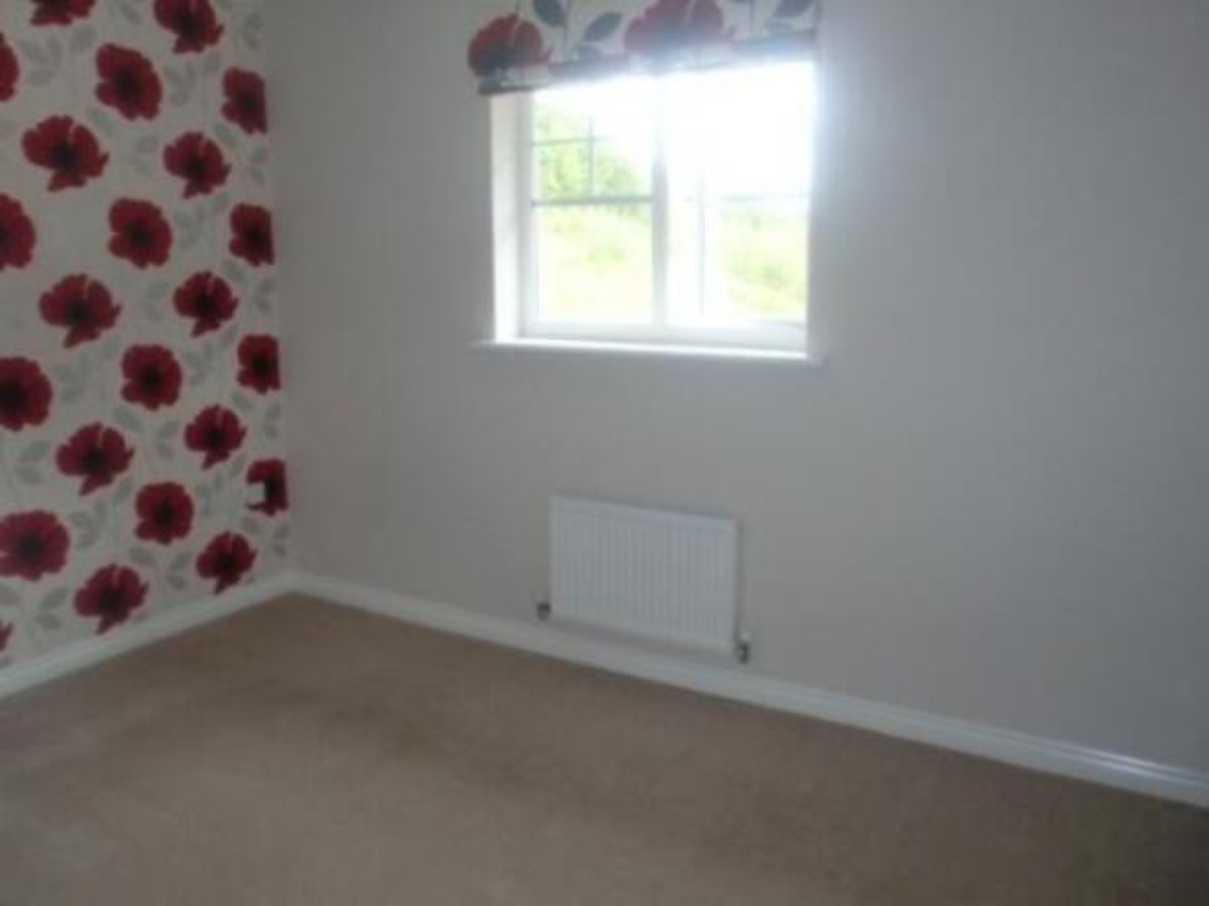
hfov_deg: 63.5
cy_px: 453
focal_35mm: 28
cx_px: 604
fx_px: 978
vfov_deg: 49.7
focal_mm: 4.65
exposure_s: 1/60
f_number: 2.6
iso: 100
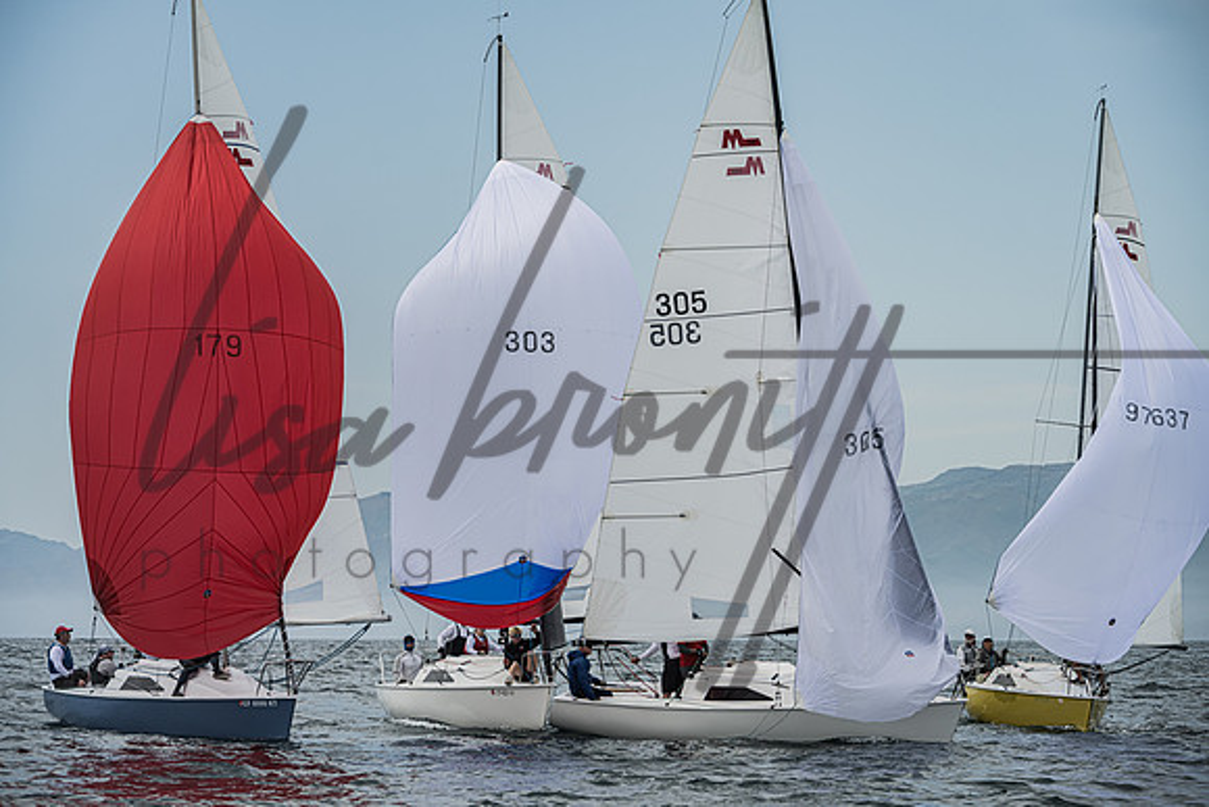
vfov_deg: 11.2
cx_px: 598
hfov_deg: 16.7
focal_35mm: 122
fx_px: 4112
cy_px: 403
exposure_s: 1/2000
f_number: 6.7
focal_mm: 120
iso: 320
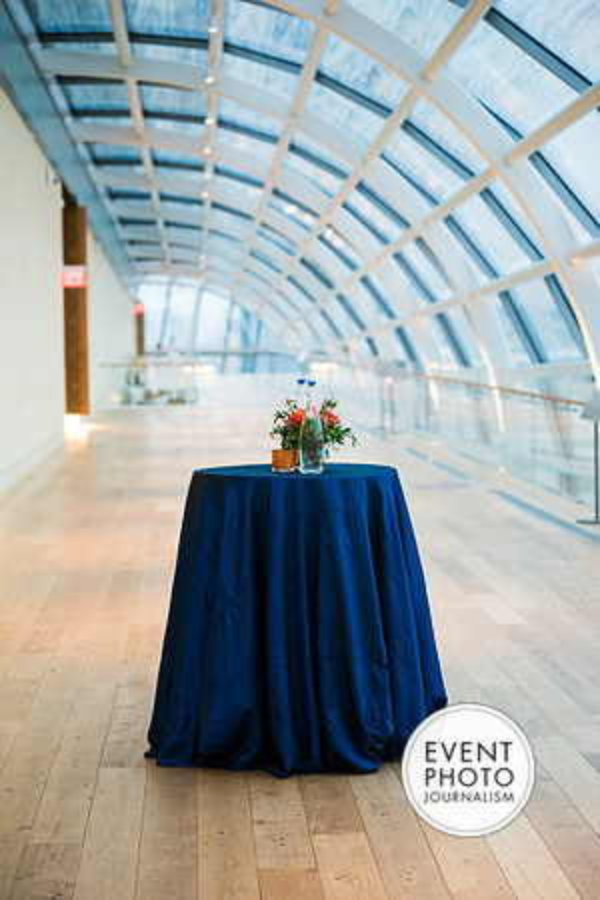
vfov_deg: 28.8
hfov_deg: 19.5
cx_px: 300
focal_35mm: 70
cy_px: 450
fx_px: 1750
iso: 5000
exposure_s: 1/160
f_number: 2.8
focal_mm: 70
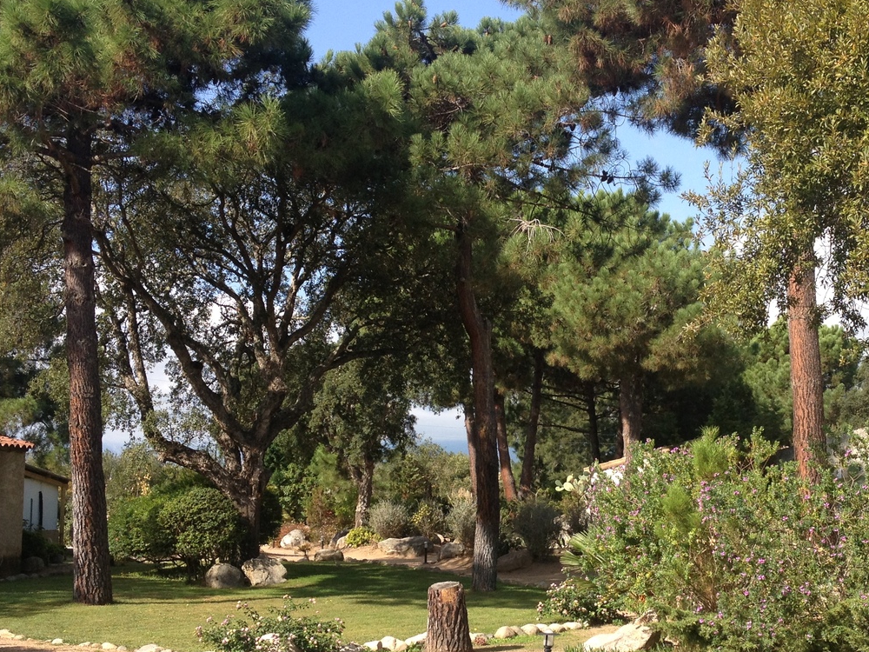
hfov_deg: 34.0
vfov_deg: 26.0
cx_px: 580
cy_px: 425
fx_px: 1406
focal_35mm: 56
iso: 64
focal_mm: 4.28
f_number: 2.4
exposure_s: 1/824
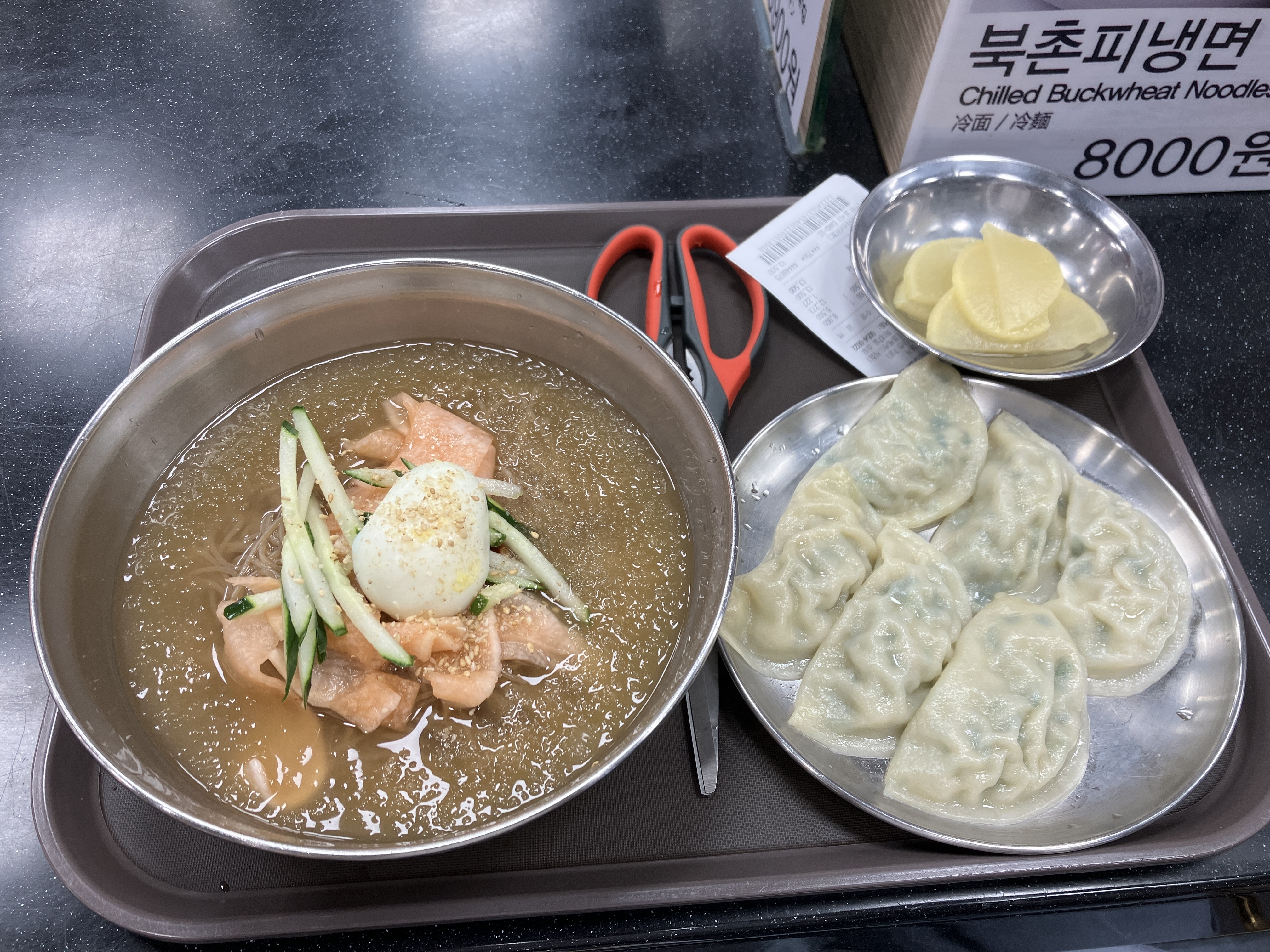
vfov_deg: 49.7
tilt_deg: -55.7
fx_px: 1027
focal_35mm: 28
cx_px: 635
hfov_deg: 63.4
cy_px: 476
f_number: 1.8
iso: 50
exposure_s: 1/60
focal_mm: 3.99
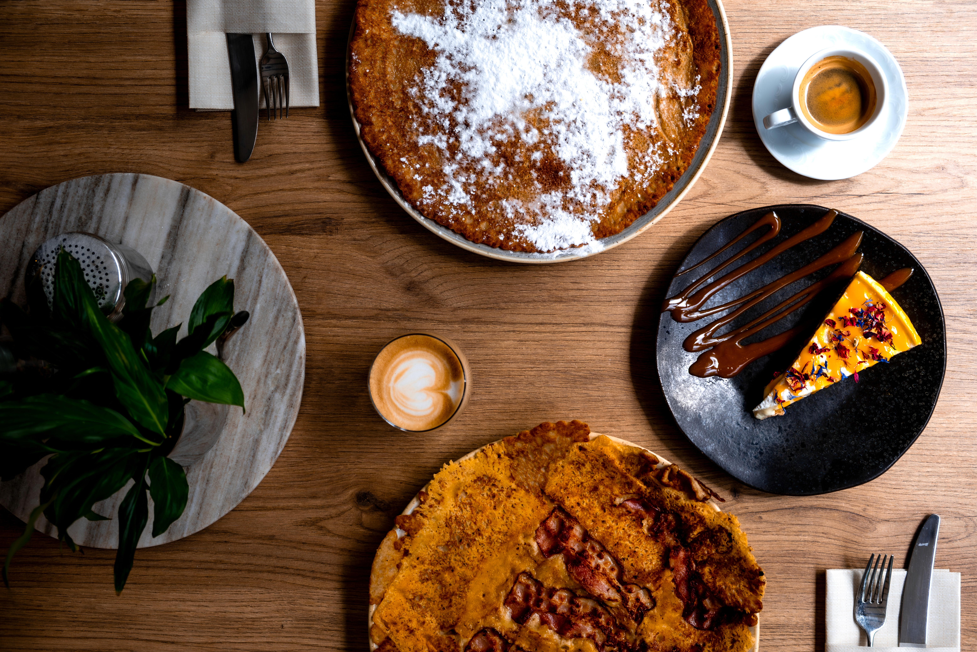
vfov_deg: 26.5
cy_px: 326
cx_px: 488
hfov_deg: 38.9
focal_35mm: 51
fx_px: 1384
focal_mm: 34.3
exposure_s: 1/250
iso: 80
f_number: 4
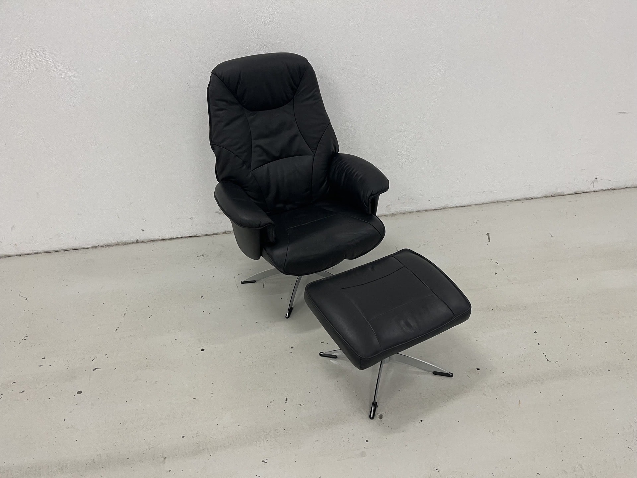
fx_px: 478
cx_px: 318
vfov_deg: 53.1
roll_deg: +3.9
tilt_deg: -30.9
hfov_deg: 67.3
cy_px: 239
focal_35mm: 26
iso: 125
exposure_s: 1/50
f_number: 1.6
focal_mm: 5.1
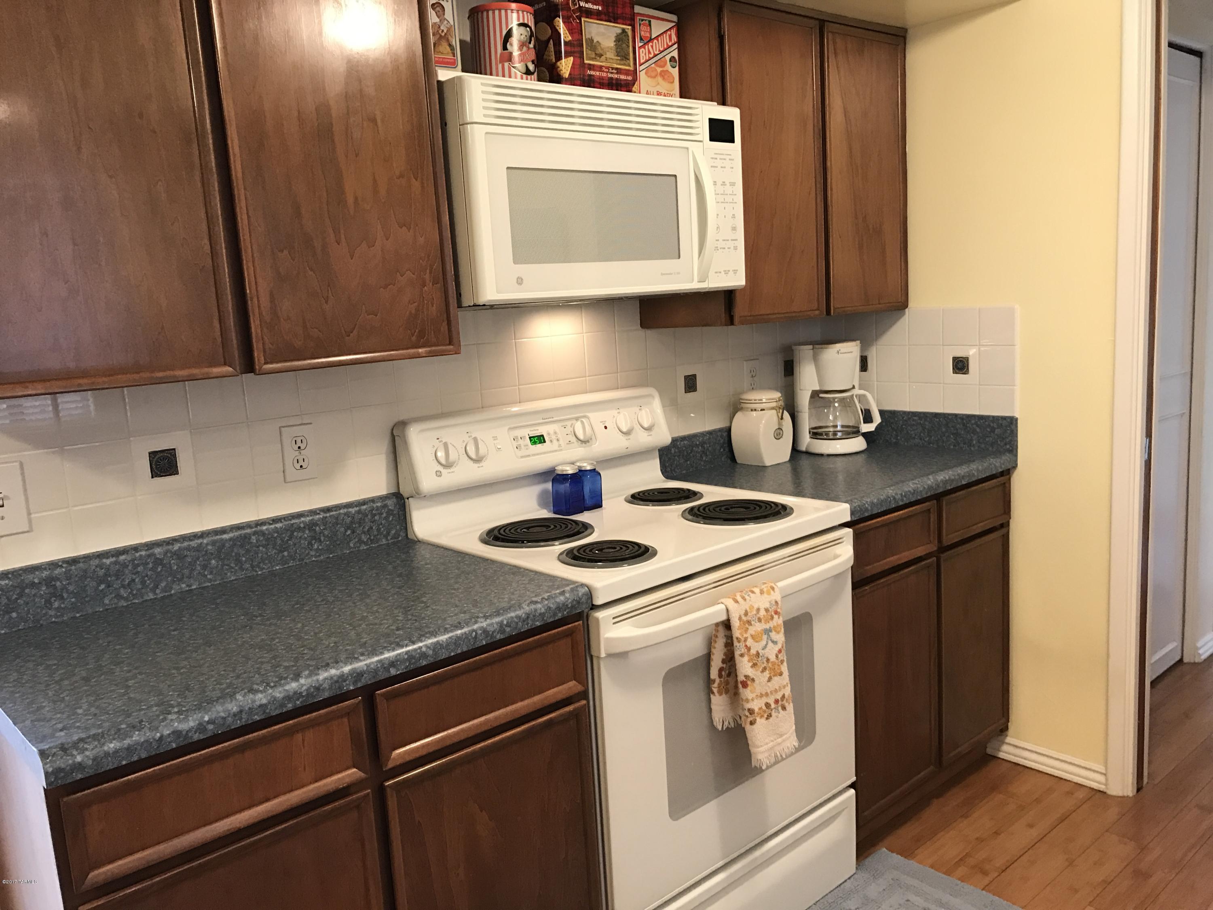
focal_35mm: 28
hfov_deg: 63.4
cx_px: 606
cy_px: 455
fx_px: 981
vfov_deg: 49.7
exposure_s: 1/15
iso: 40
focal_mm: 3.99
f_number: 1.8
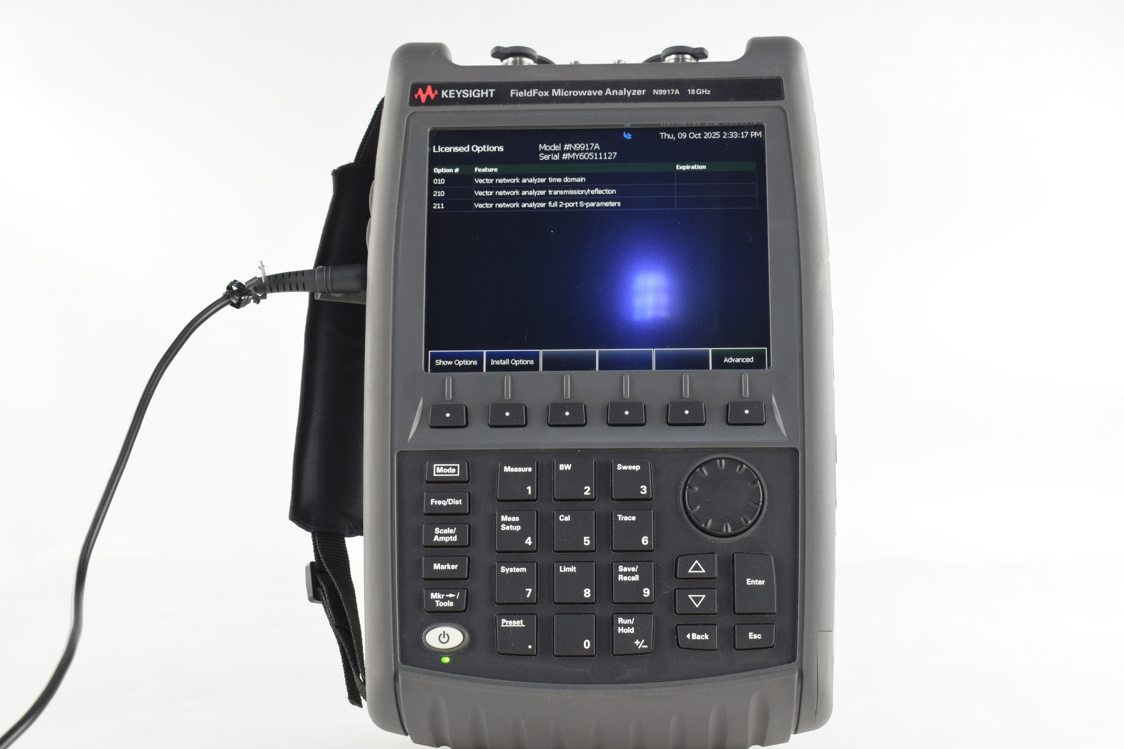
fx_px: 1779
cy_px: 389
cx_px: 586
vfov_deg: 23.8
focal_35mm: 57
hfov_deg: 35.1
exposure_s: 1/30
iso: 500
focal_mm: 34
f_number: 10
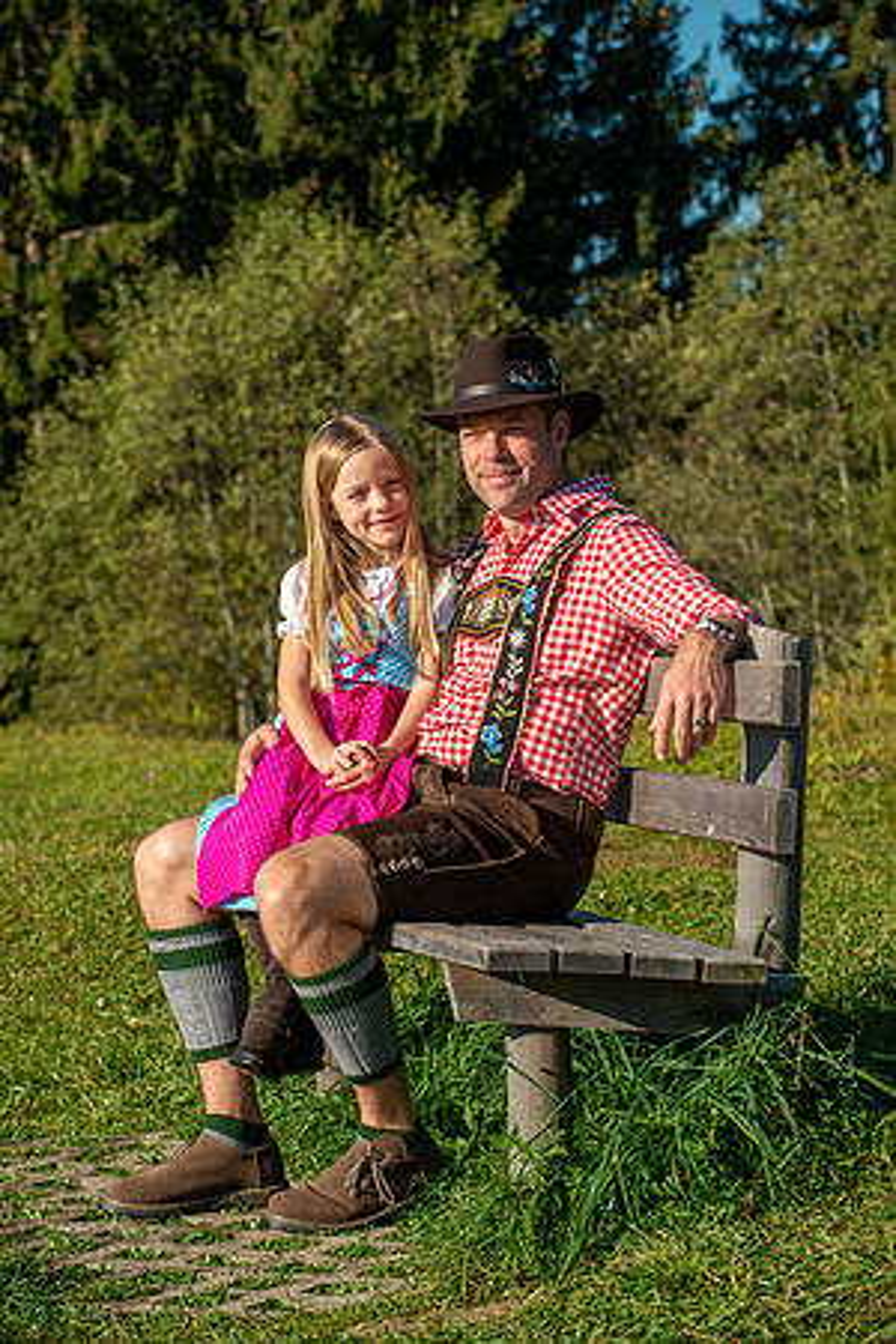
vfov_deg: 17.1
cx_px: 448
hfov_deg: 11.4
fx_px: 4480
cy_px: 672
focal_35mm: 120
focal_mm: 120
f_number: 9
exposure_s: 1/320
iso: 100
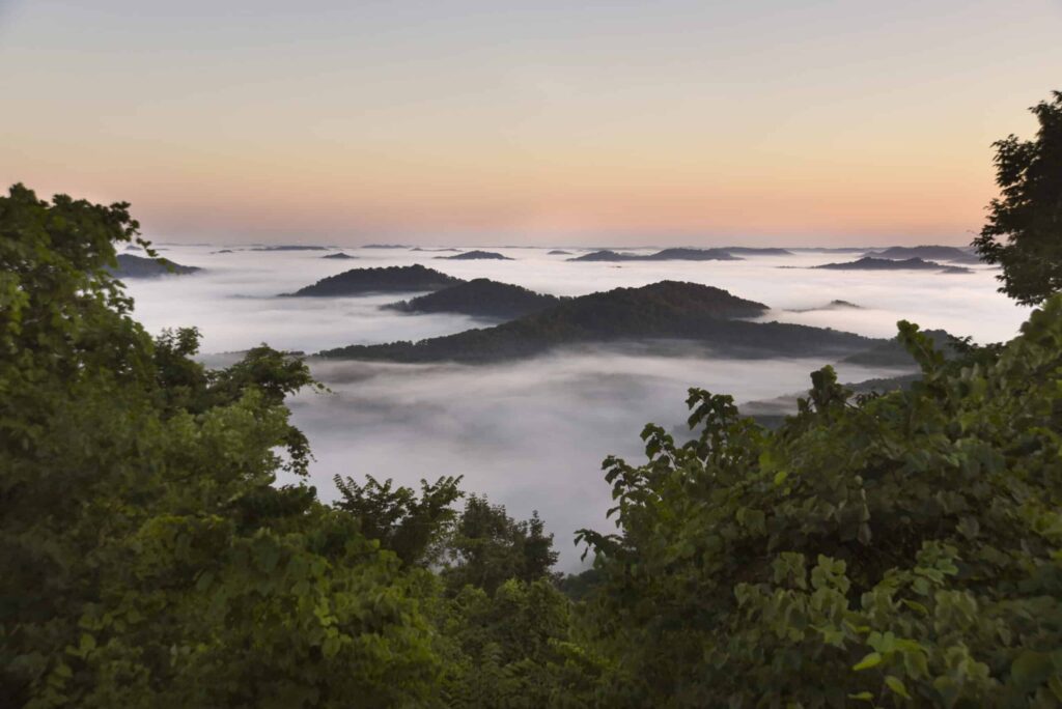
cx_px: 531
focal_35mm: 35
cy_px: 354
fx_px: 1033
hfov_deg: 54.4
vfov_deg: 37.9
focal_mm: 35
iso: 400
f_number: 7.1
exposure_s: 1/160
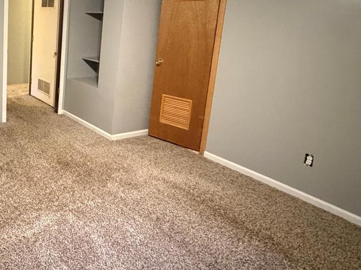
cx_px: 50
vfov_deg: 46.7
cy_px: 73
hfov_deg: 55.2
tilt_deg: -9.4
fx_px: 302
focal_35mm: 29
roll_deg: -2.2
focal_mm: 2.22
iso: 1000
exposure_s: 1/40
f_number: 2.2
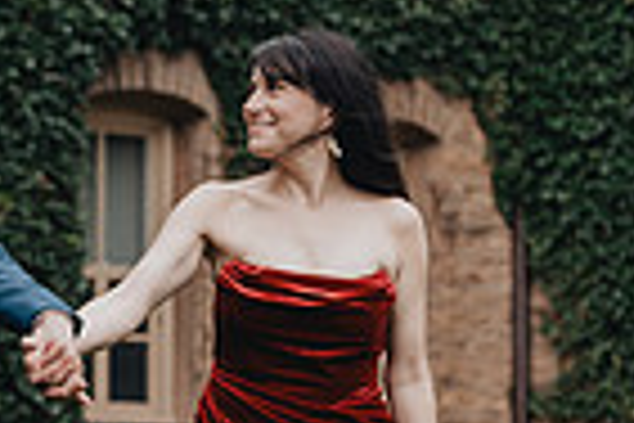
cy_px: 307
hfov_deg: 9.0
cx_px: -30
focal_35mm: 227
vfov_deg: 6.0
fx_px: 3997
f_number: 3.2
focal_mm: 50
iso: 400
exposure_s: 1/640
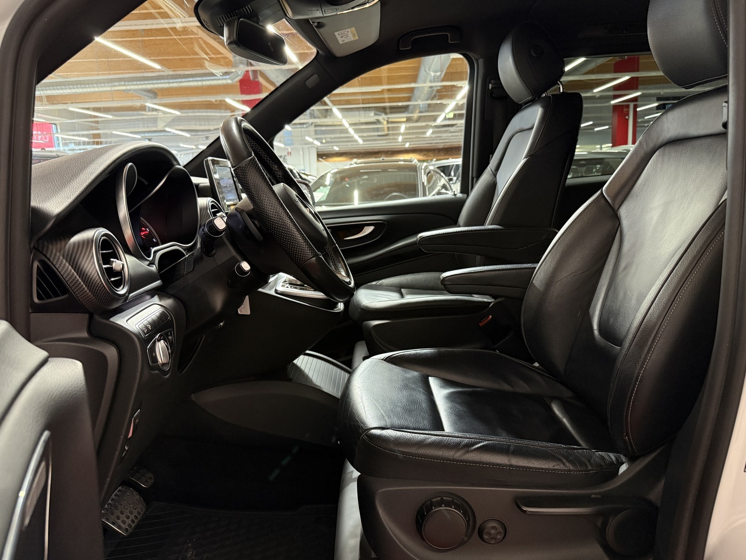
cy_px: 285
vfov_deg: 54.9
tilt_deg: -10.4
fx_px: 539
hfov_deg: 69.4
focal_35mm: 25
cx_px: 370
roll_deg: +2.4
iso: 500
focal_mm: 6.76
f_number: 1.78
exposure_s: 1/49
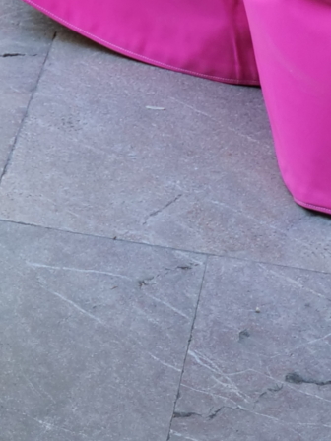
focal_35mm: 217
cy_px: -806
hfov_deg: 6.7
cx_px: -256
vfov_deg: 8.0
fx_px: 2767
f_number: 3.2
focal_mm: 19
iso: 200
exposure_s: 1/200
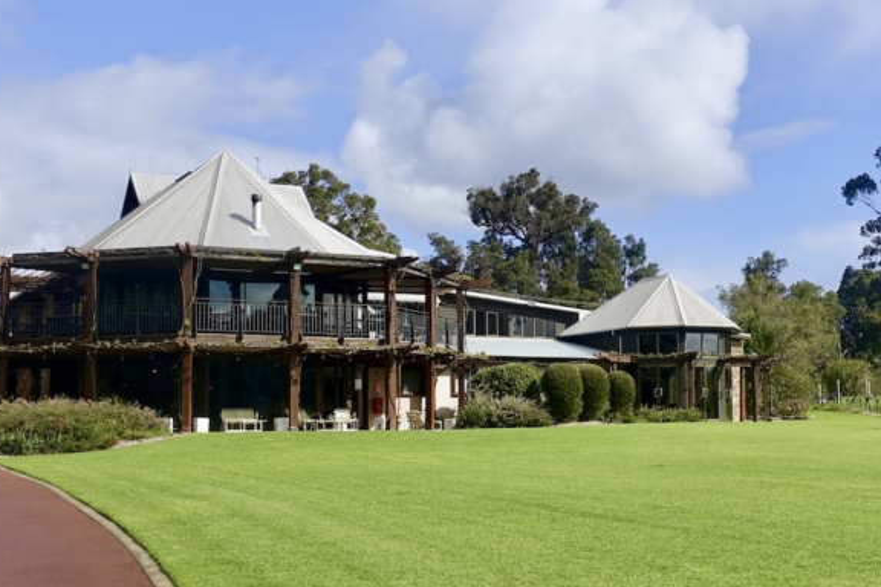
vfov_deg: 23.0
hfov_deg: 33.7
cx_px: 569
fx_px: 1444
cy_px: 342
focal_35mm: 59
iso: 125
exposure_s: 1/640
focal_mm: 12.06
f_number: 5.6
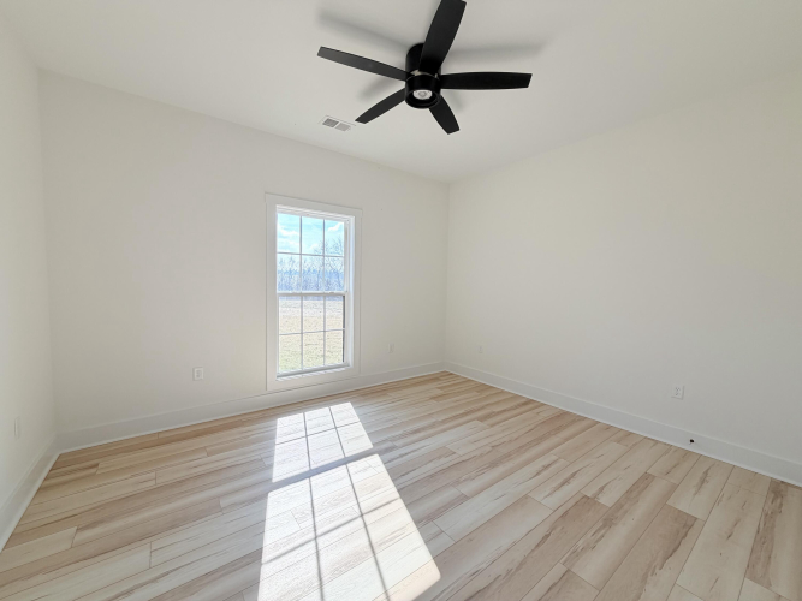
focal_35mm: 14
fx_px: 324
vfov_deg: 85.7
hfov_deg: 102.1
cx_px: 401
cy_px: 300
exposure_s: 1/261
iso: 50
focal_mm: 2.22
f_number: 2.2
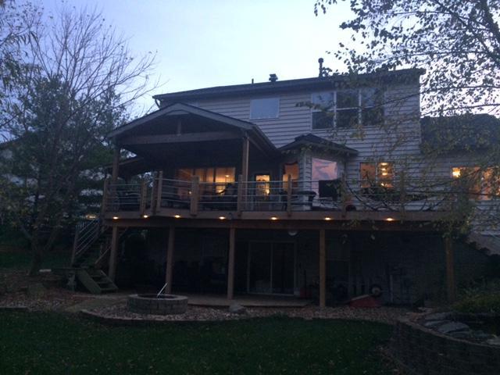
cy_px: 188
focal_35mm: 30
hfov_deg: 60.0
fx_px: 433
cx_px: 250
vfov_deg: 46.8
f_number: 2.2
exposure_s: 1/30
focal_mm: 4.12
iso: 200
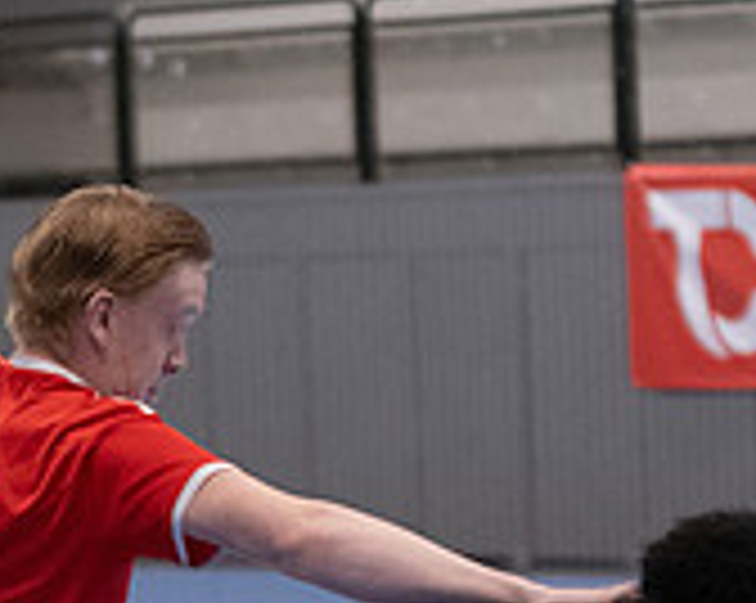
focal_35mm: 380
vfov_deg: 4.1
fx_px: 8493
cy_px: 790
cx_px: 58
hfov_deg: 5.1
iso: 4500
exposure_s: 1/640
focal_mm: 78
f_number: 3.2
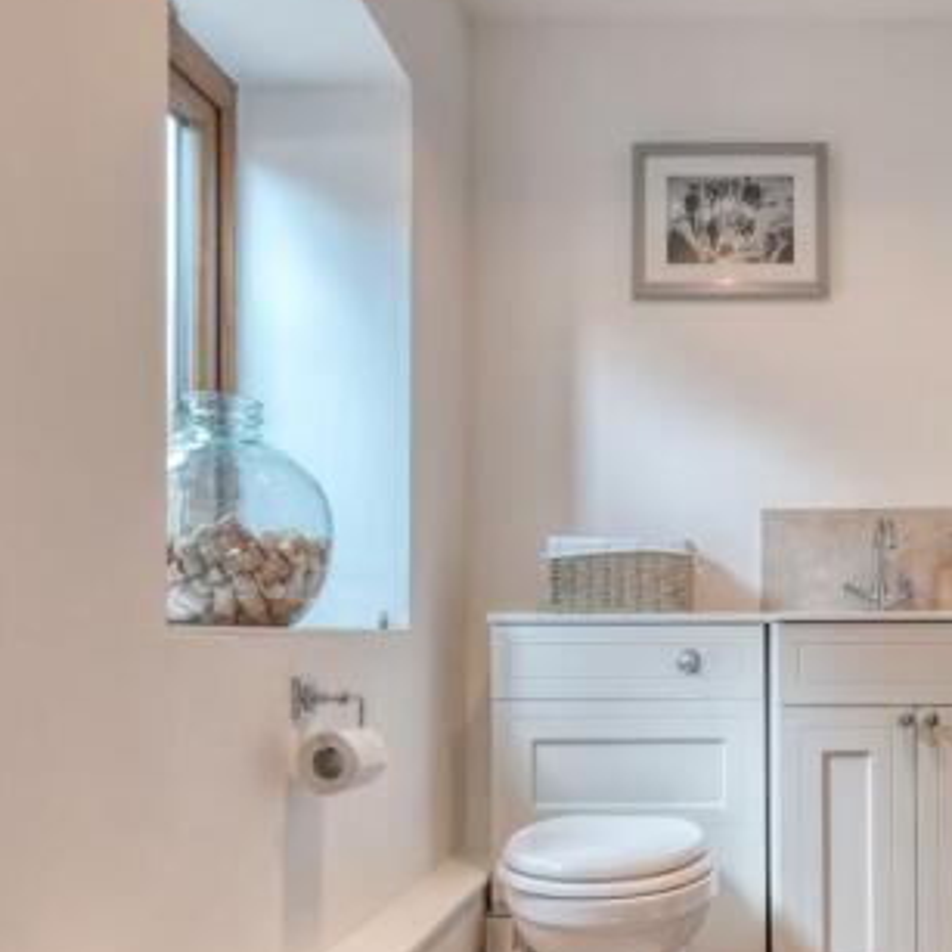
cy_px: 631
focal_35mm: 29
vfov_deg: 54.5
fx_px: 902
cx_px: 758
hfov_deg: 52.2
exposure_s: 1/3
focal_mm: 10.5
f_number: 8
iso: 250
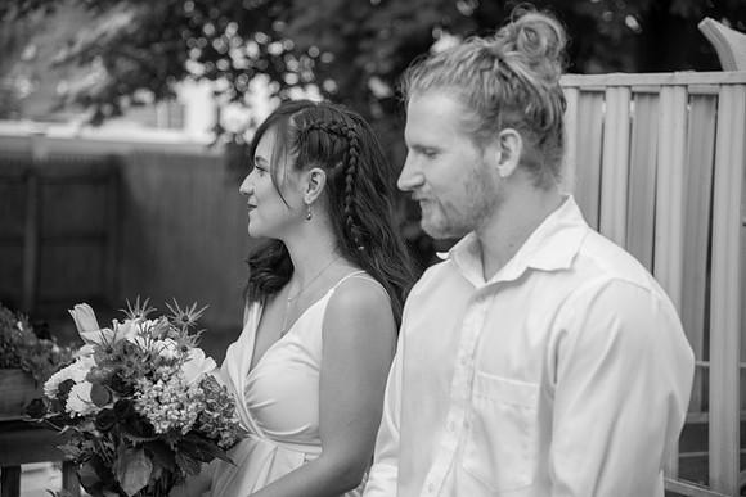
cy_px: 248
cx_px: 373
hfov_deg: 22.1
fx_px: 1907
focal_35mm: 92
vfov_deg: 14.9
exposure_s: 1/200
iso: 100
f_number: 4
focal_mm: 92
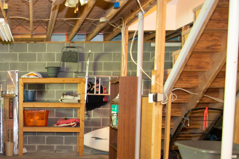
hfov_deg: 36.8
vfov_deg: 26.4
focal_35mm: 50
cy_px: 132
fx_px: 332
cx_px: 19
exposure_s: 1/6
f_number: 14
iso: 400
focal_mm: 24
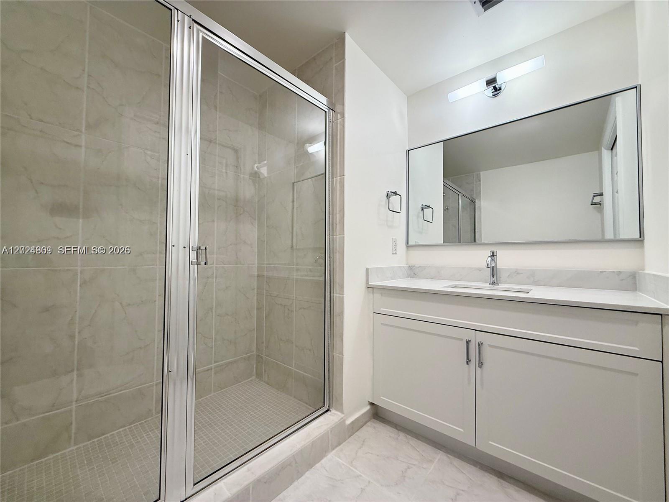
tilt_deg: +3.0
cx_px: 334
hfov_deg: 102.1
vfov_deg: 85.7
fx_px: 271
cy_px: 251
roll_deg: -0.8
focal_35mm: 14
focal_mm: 2.22
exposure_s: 1/120
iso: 100
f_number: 2.2
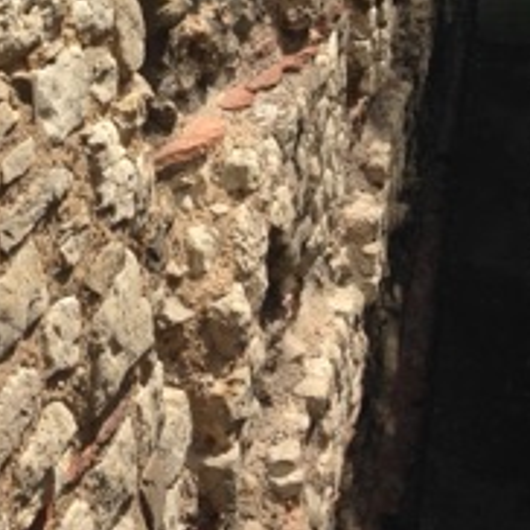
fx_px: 1334
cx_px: 143
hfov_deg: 22.3
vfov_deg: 21.8
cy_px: 23
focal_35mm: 77
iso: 50
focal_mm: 4.12
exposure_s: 1/1323
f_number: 2.4
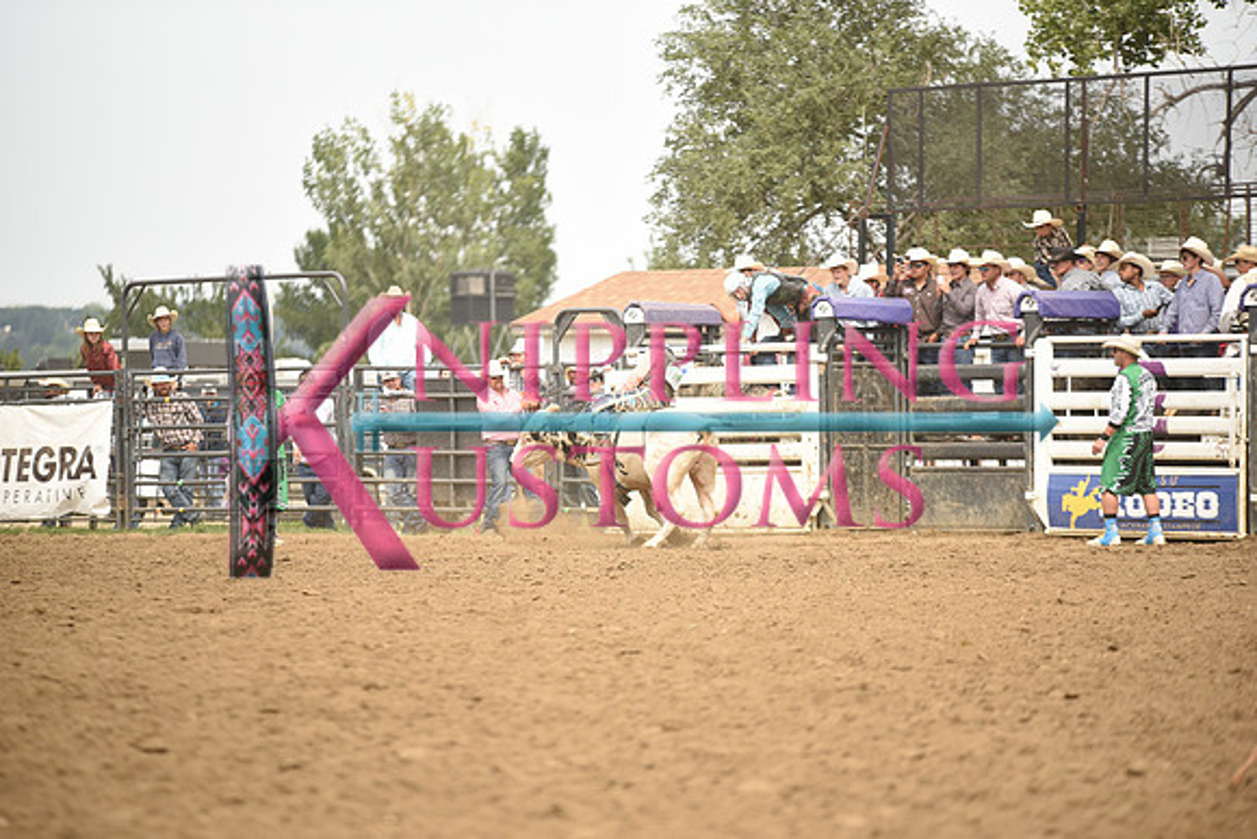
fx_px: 6985
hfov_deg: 10.3
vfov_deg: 6.9
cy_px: 420
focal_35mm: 200
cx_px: 628
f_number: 2.8
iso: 800
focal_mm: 200
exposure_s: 1/4000
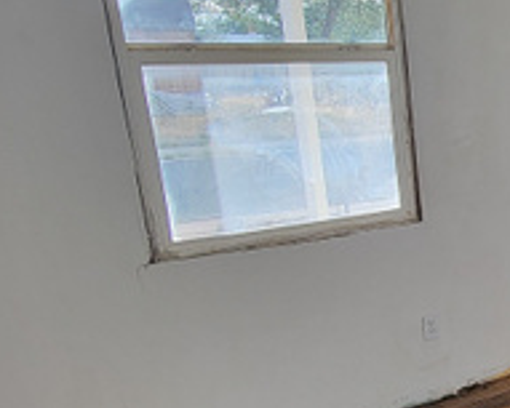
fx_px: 770
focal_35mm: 51
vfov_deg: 29.1
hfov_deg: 28.5
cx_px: 697
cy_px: 317
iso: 50
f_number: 2.2
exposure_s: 1/120
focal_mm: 2.2
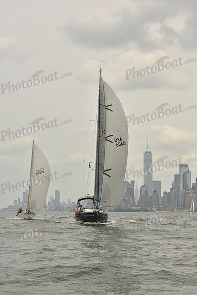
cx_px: 98
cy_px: 148
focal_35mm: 78
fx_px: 640
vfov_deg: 26.0
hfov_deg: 17.5
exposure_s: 1/640
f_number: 10
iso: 250
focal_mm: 78
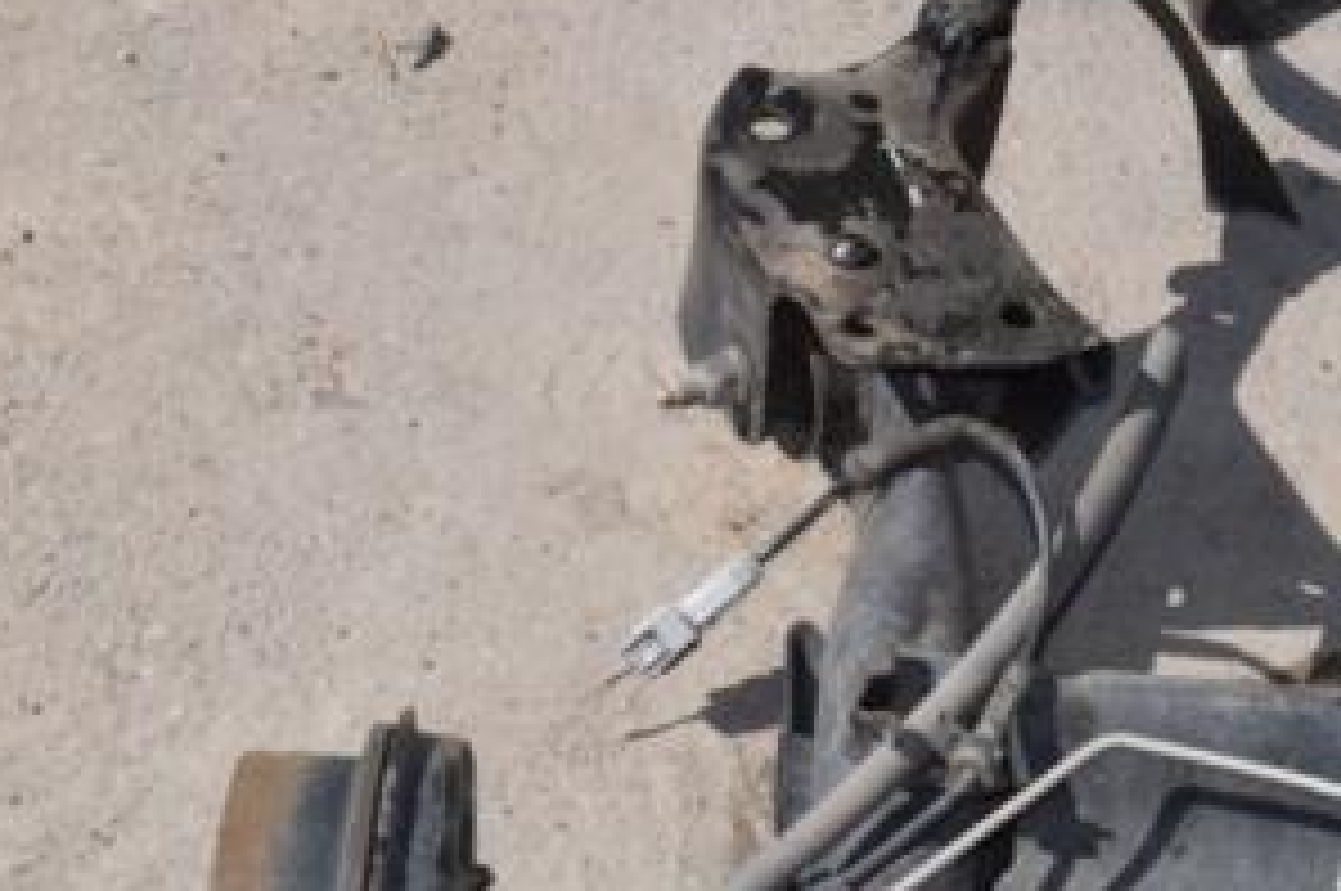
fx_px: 4726
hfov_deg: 16.1
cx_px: 927
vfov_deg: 10.7
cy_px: 788
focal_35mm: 127
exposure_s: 1/200
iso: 800
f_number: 29
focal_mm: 42
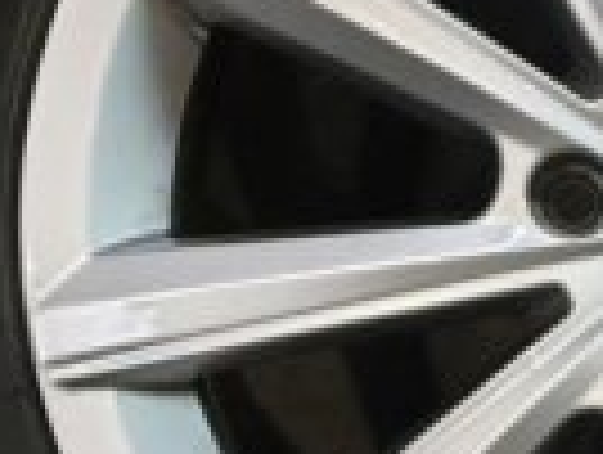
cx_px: 963
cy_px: 270
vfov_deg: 12.8
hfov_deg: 15.4
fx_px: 2024
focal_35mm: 116
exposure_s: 1/50
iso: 200
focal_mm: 4.3
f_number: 1.5
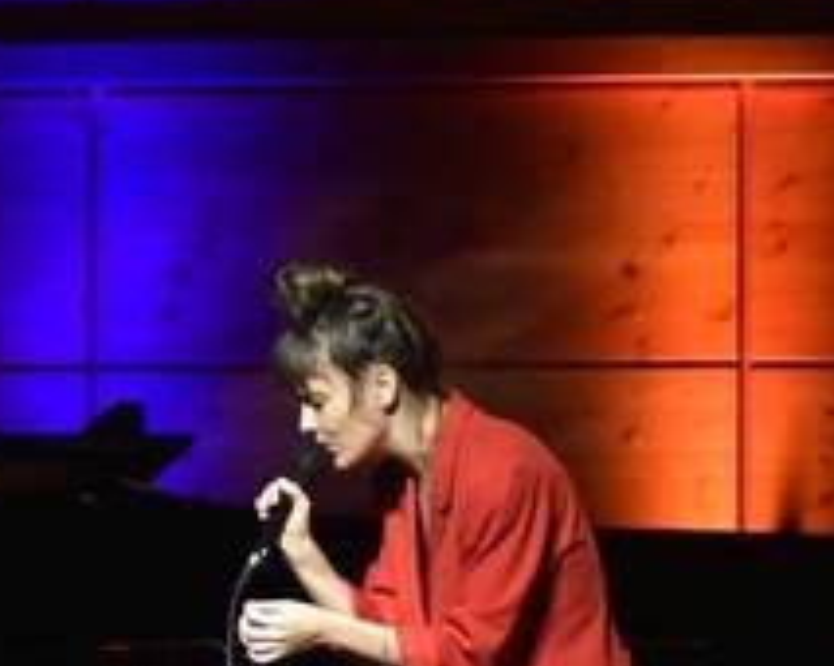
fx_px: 12330
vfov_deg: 3.1
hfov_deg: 3.9
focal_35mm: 500
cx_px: -129
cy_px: 650
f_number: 4.8
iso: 1250
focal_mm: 210
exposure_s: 1/250
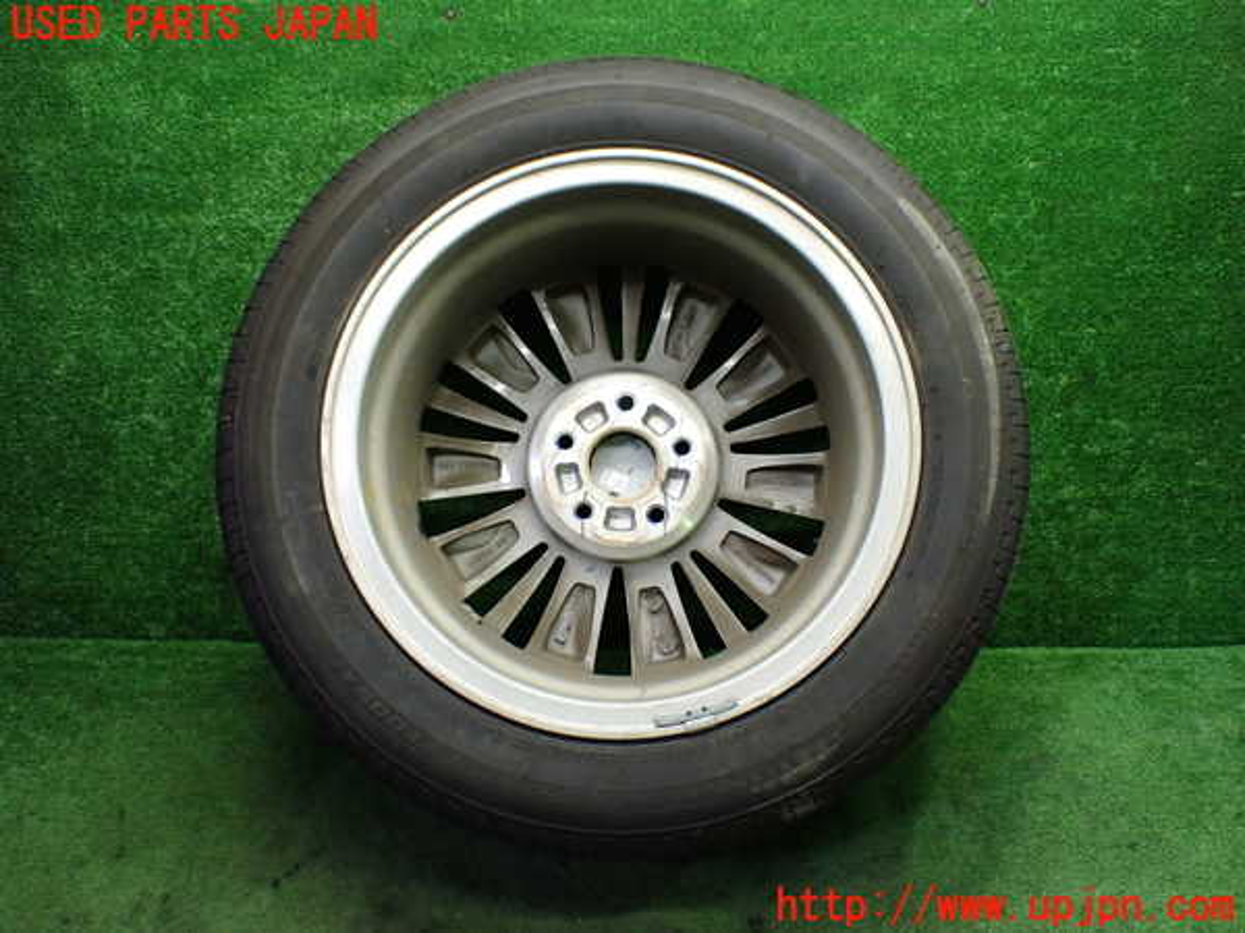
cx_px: 622
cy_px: 466
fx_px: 1079
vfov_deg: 46.8
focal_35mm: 30
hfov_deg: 60.0
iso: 640
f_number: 2.3
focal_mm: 5.4
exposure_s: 1/125
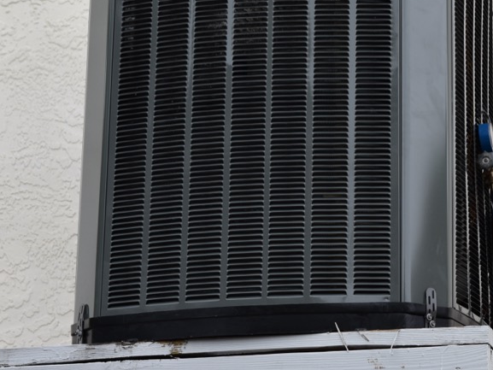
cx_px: 376
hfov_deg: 12.6
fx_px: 2222
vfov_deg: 9.5
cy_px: 63
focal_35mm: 156
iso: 400
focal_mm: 78
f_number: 6.3
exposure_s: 1/125
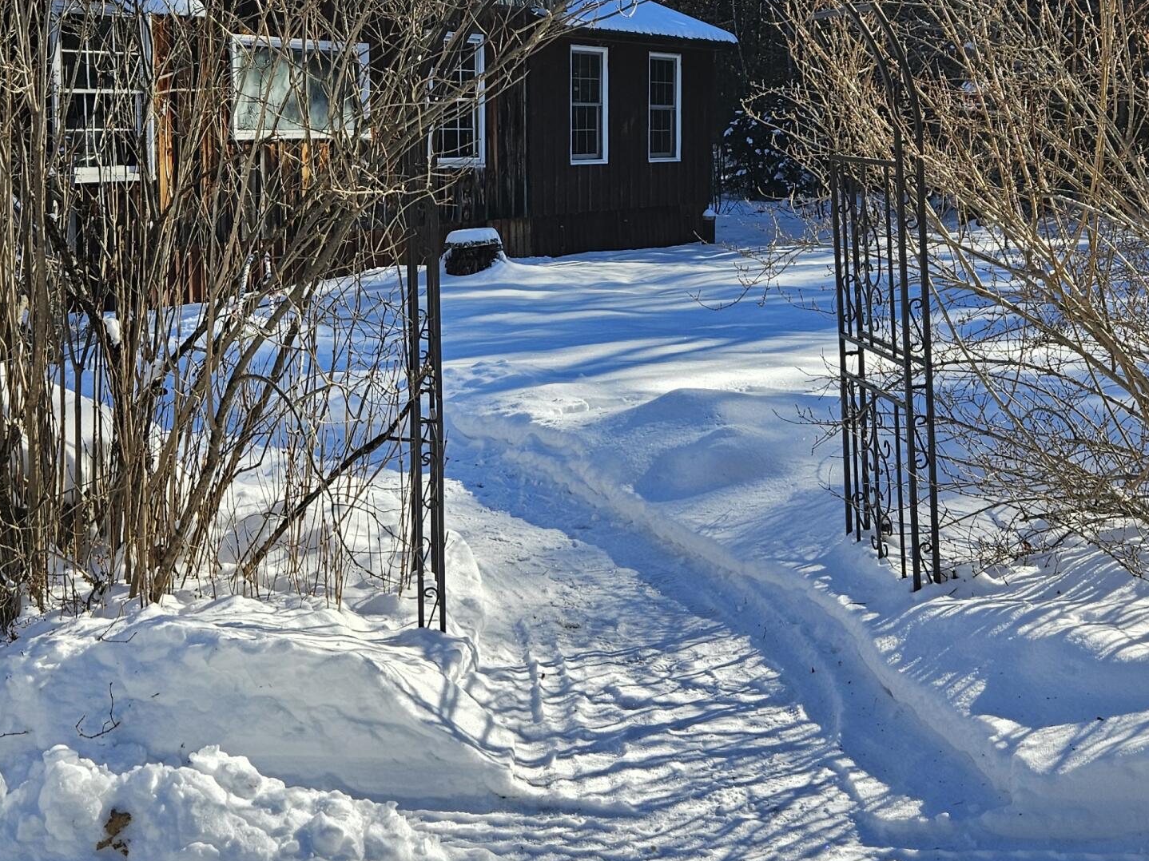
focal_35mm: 48
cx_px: 495
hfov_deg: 39.6
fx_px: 1593
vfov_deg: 29.9
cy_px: 243
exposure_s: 1/2000
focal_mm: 5.4
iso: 50
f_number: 1.8
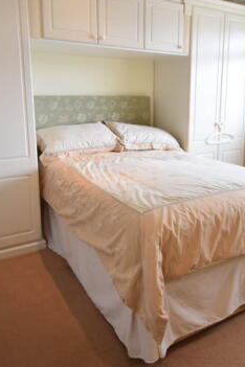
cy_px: 151
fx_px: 286
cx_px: 144
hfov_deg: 46.2
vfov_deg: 65.0
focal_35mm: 28
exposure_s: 1/80
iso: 400
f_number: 4.5
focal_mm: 10
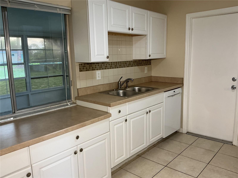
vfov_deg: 48.2
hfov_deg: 61.7
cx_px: 119
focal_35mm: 29
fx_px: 199
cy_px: 89
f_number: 1.8
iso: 64
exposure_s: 1/60
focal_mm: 3
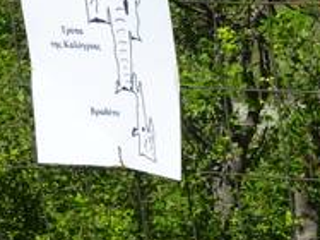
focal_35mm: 184
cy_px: 147
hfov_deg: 10.3
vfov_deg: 8.1
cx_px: 537
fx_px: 1700
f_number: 6.3
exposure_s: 1/320
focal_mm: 7.3
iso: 80
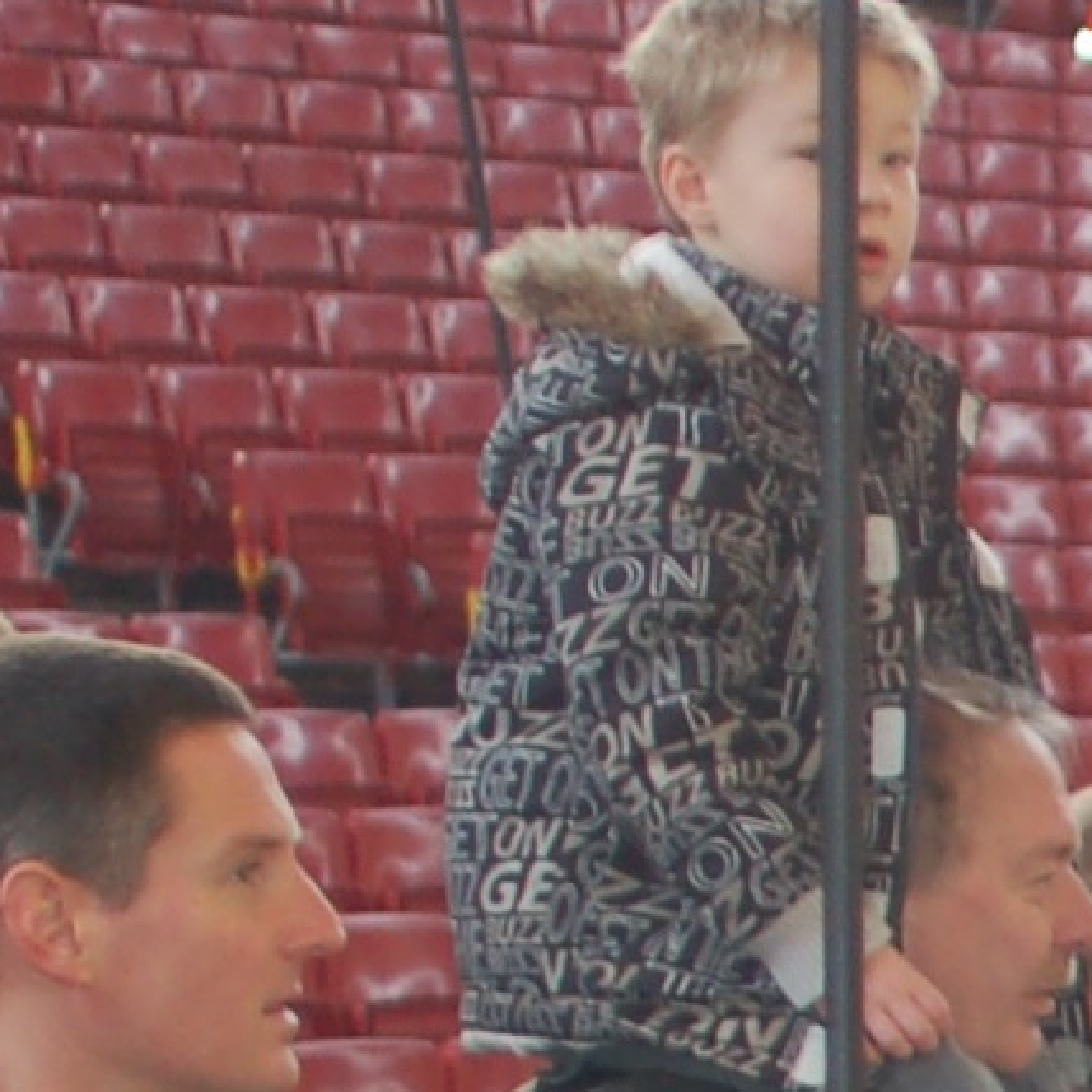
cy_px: 2227
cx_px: 3118
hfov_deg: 5.8
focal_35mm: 286
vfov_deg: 6.0
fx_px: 10207
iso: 400
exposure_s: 1/60
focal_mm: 32
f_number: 3
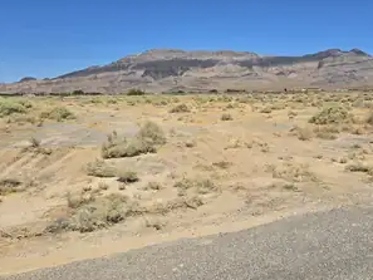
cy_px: 119
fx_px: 334
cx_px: 217
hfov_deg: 58.0
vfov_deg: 45.3
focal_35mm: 31
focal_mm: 6.3
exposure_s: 1/1461
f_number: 1.7
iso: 12
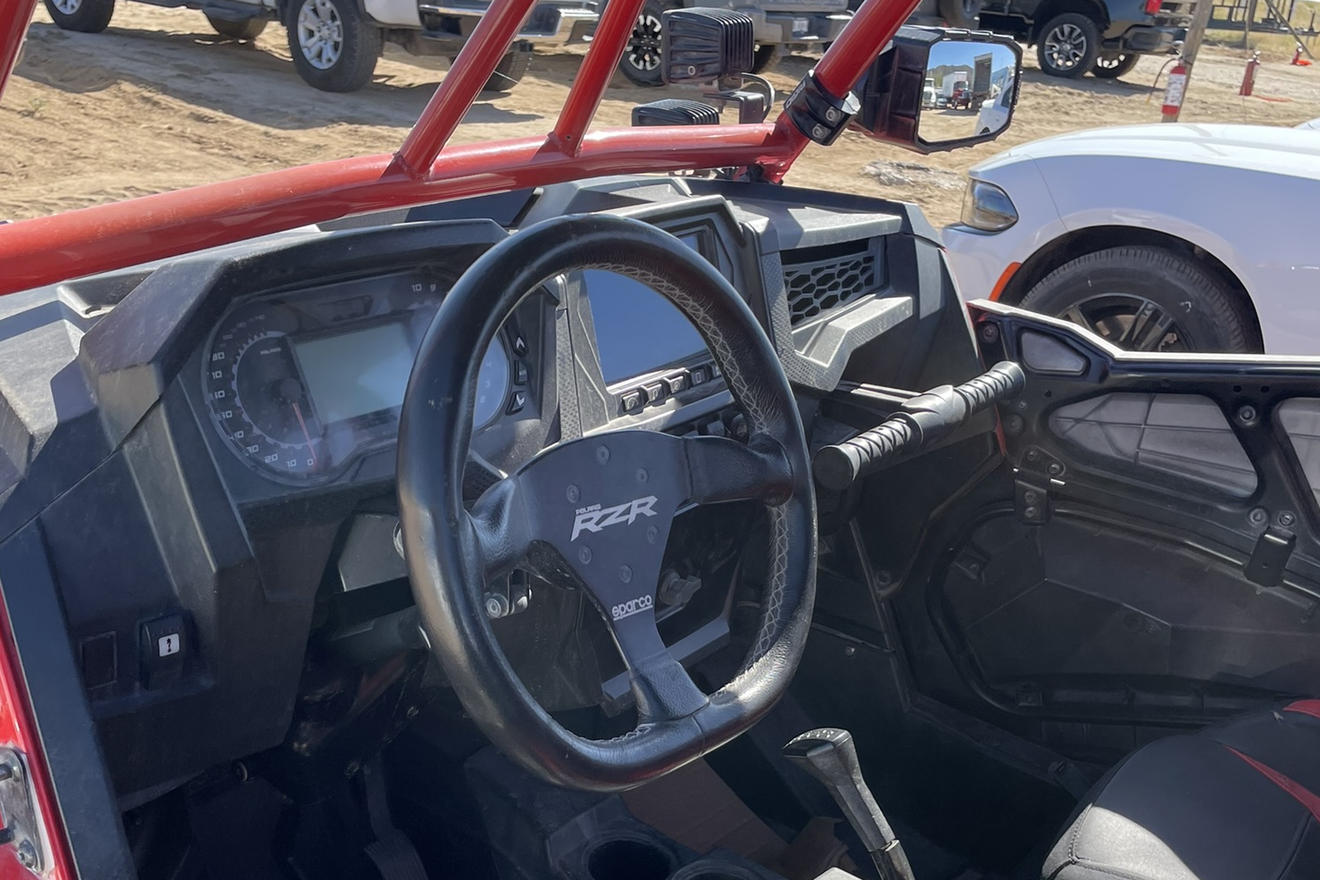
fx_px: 1357
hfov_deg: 51.9
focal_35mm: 37
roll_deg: -7.6
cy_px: 638
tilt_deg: -28.8
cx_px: 649
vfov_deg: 35.3
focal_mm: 4.2
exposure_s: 1/895
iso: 32
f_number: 1.6
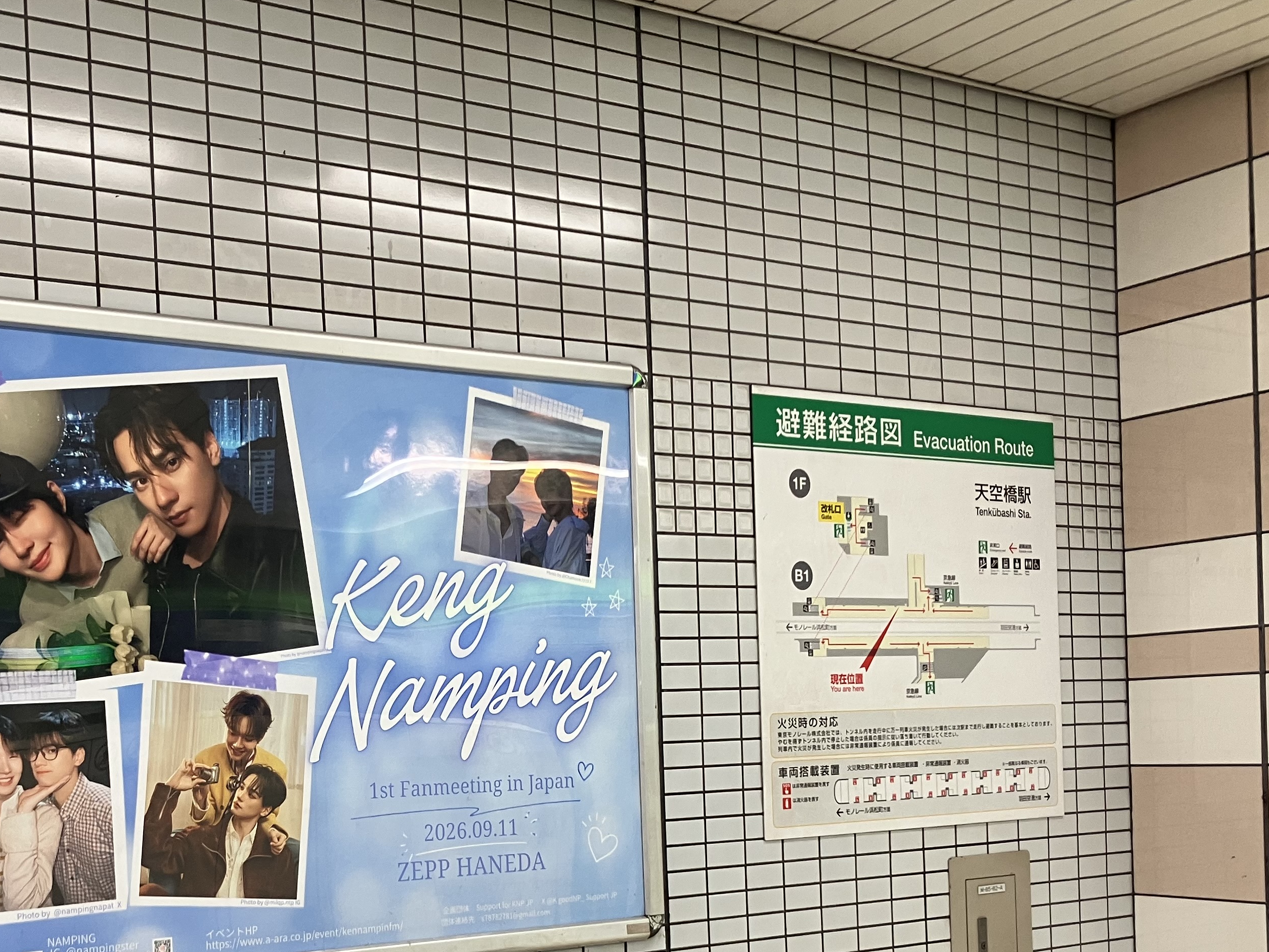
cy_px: 761
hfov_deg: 41.5
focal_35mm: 45
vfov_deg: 31.4
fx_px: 1650
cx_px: 415
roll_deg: +1.9
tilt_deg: +0.4
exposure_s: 1/50
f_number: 1.8
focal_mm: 3.99
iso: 64
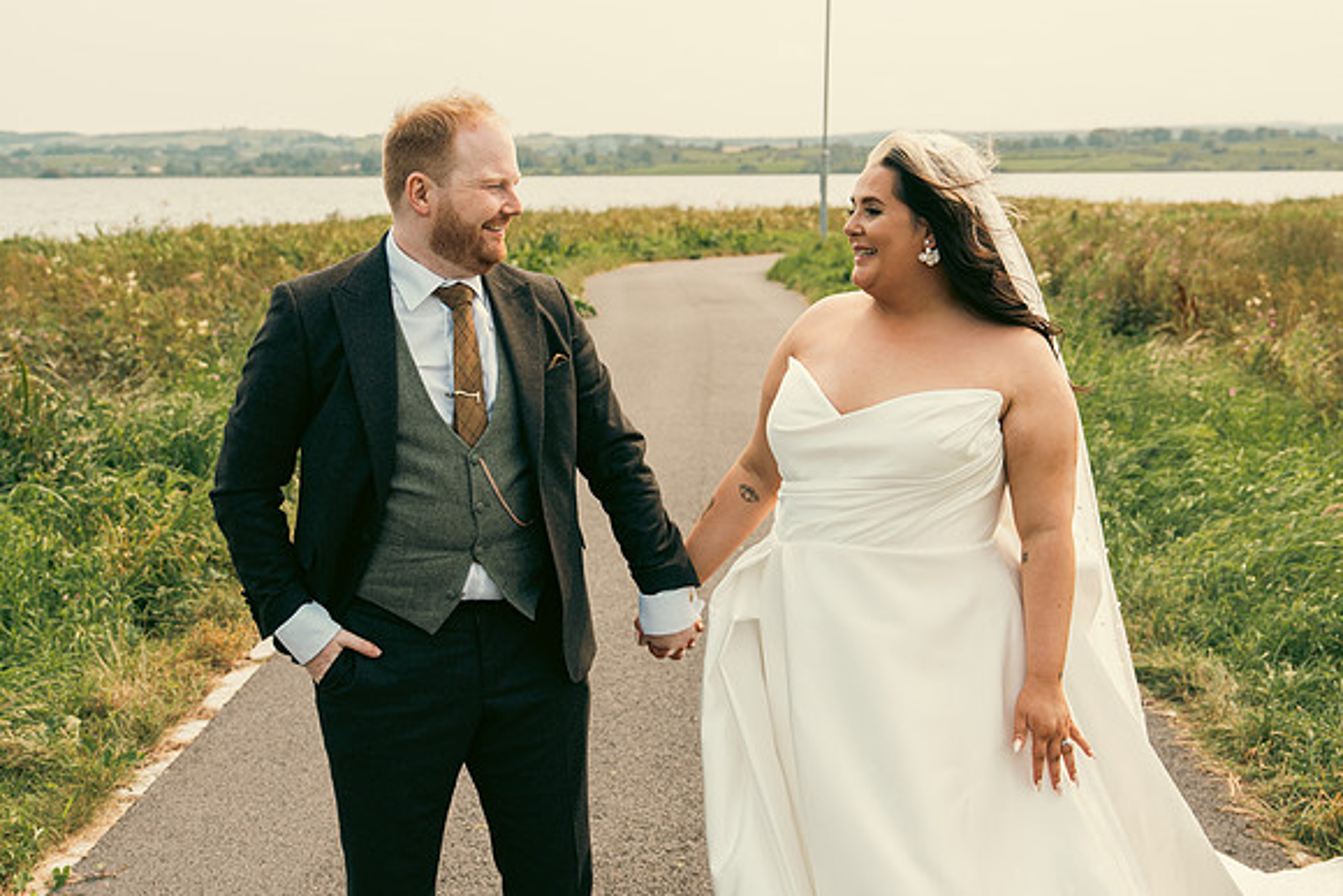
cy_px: 448
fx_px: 1828
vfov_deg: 27.5
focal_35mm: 49
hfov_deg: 40.3
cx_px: 672
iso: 125
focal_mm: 33
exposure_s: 1/500
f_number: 3.5
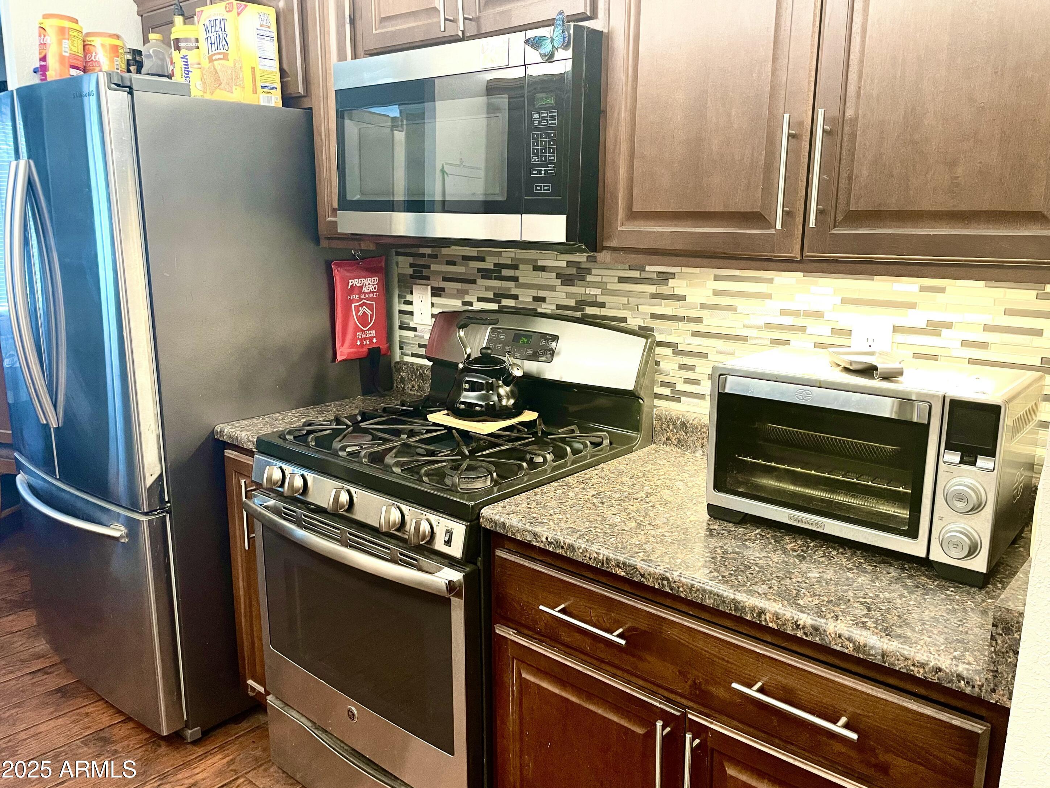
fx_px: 819
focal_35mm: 27
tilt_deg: -11.4
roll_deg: -0.3
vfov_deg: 51.4
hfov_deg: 65.3
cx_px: 544
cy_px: 398
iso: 200
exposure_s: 1/60
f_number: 1.6
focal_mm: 4.2
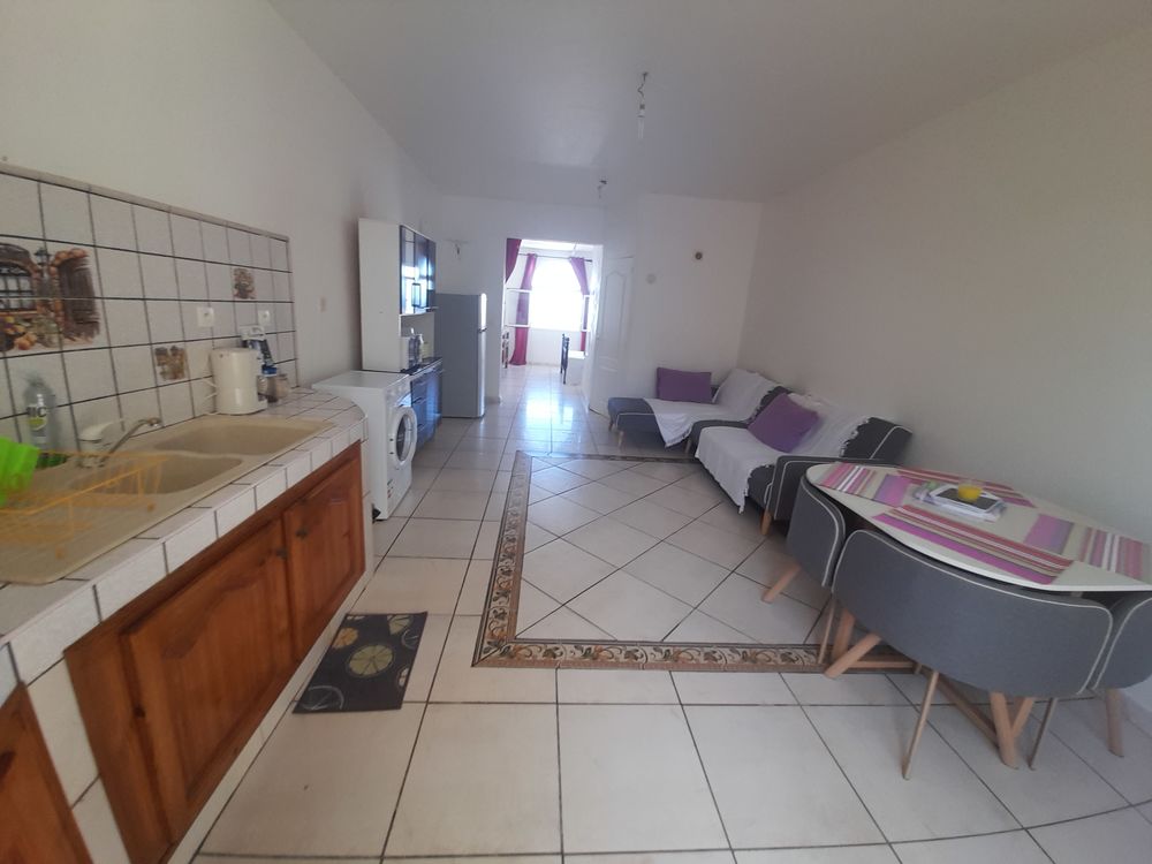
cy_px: 432
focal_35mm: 13
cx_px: 576
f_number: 2.2
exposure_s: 1/40
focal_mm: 1.42
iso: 50
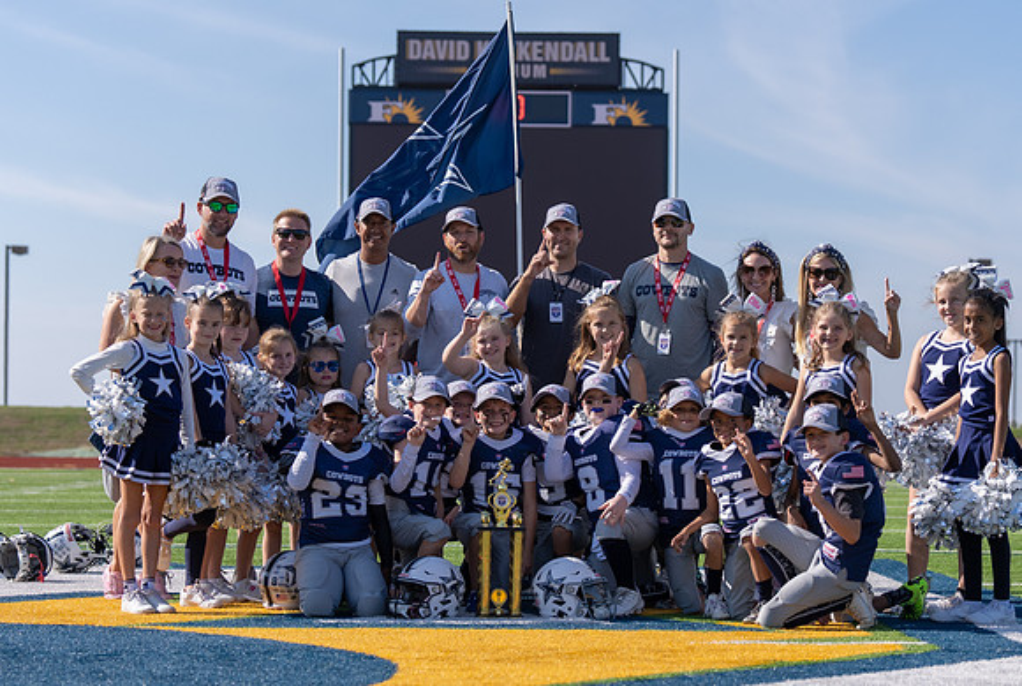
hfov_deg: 20.5
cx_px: 533
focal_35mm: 100
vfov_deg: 13.8
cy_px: 390
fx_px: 2833
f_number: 3.5
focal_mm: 70
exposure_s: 1/1600
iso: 100
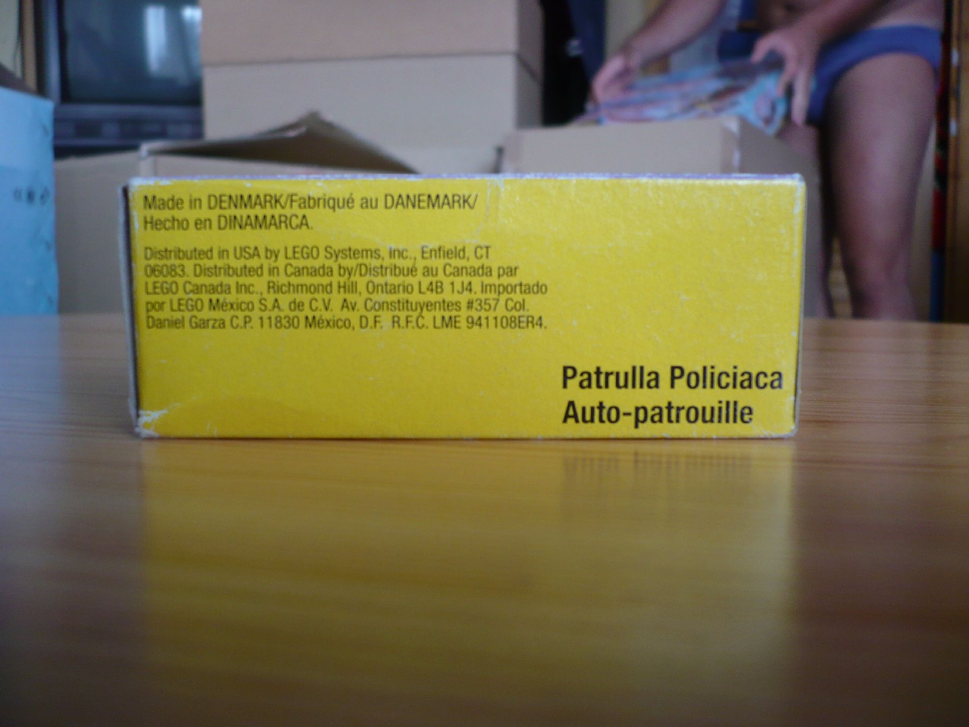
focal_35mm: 35
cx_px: 484
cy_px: 364
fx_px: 980
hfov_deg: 52.6
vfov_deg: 40.7
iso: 125
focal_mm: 5.8
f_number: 2.8
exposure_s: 1/30
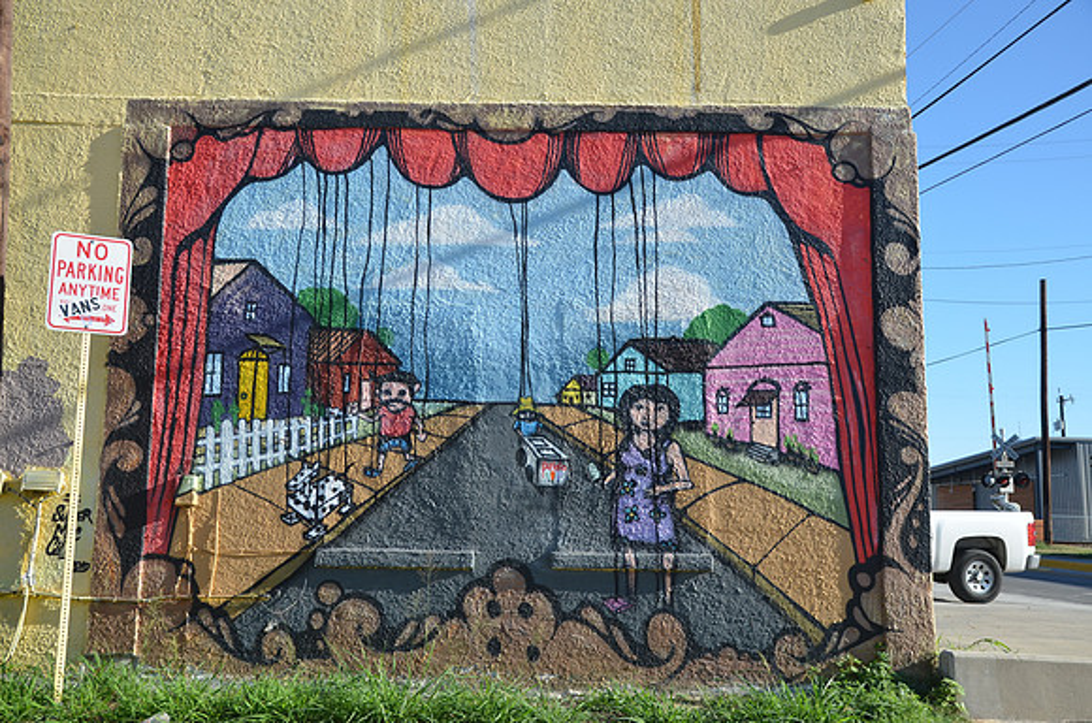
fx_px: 1090
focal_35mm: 36
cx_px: 546
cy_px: 362
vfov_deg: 36.7
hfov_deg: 53.2
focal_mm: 24
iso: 200
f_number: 5.6
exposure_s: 1/125
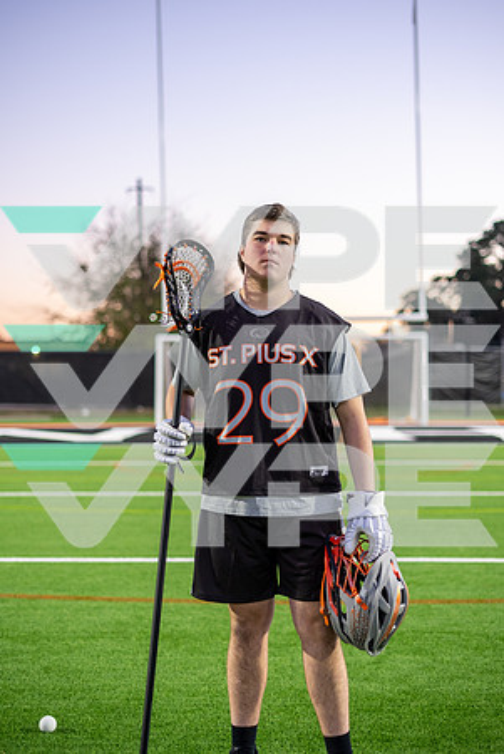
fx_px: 1048
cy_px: 377
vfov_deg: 39.6
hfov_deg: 27.1
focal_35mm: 50
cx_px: 252
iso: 800
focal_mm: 50
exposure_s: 1/400
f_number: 1.8
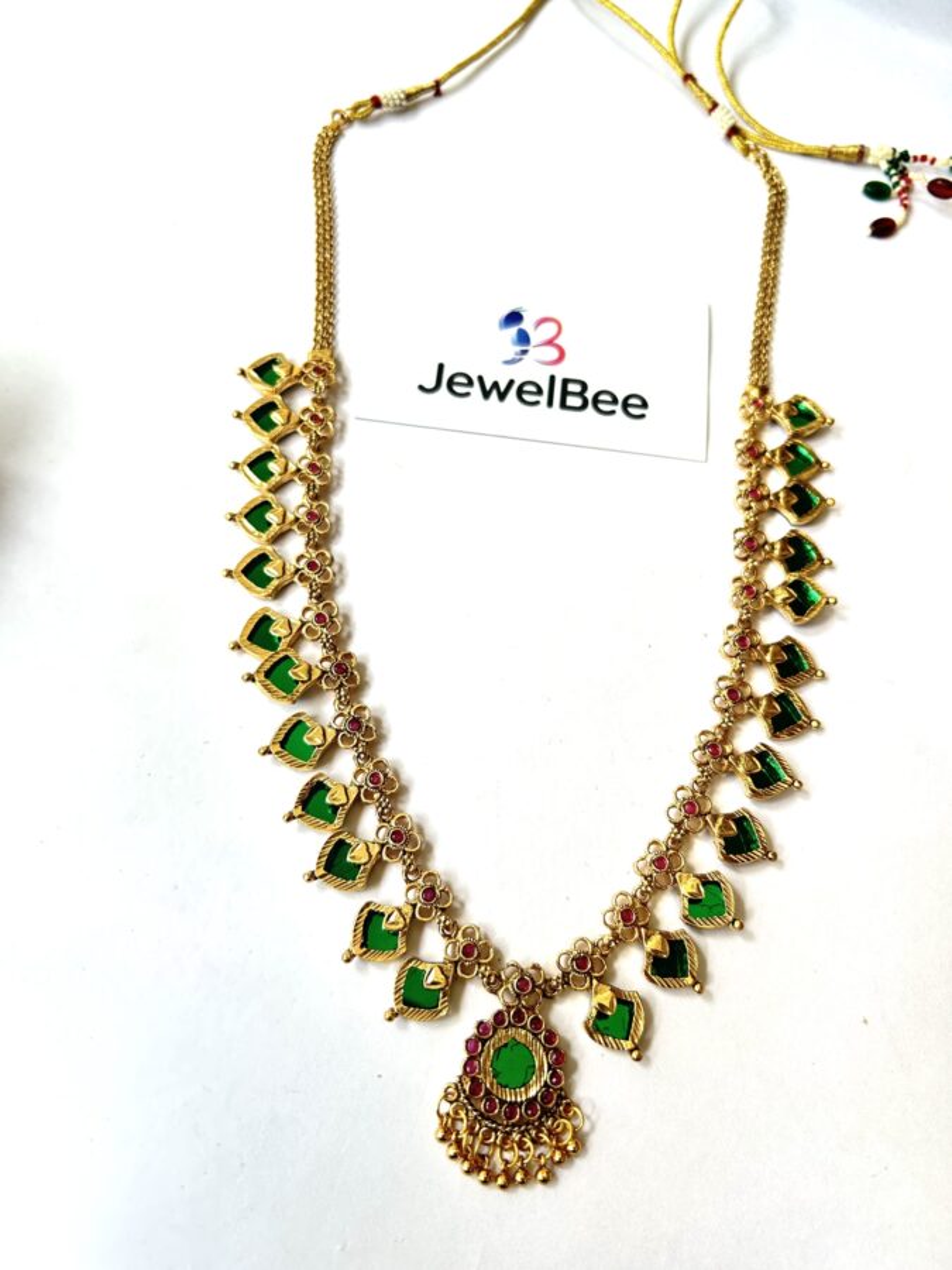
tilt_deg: -66.9
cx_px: 476
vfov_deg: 67.3
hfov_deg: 53.1
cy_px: 635
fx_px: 953
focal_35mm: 26
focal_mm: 5.7
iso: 32
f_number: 1.5
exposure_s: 1/123
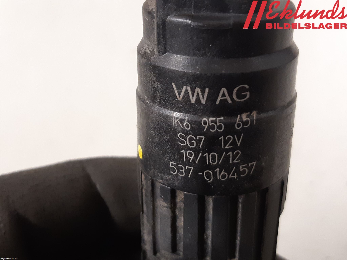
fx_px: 261
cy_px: 130
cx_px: 174
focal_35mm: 26
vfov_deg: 53.1
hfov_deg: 67.3
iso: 250
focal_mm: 3.93
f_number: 1.7
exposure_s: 1/25
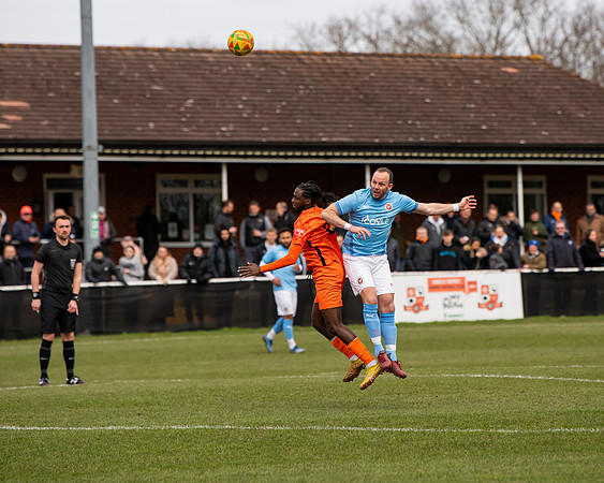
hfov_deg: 7.0
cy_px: 190
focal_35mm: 277
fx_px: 4946
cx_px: 354
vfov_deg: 5.6
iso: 500
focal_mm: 200
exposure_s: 1/1600
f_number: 4
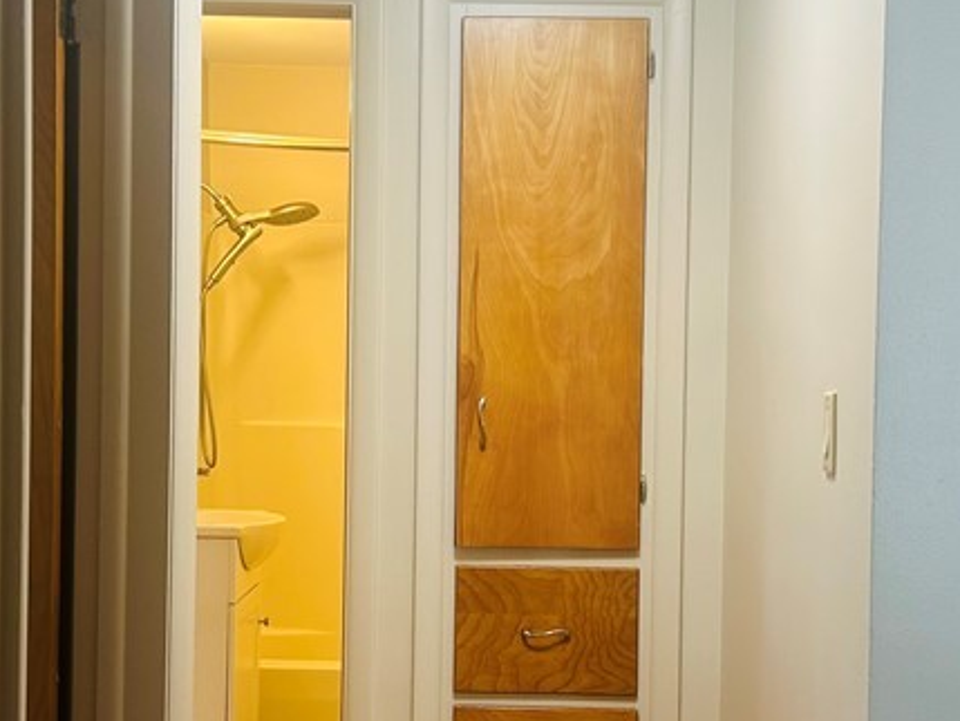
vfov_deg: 23.6
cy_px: 416
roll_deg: -0.6
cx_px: 479
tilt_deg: -1.8
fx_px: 1720
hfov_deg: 31.2
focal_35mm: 62
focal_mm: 5.7
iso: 64
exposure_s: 1/60
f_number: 1.5
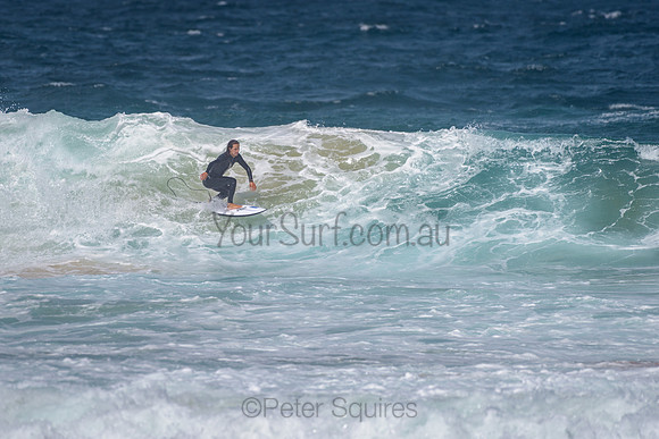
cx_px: 270
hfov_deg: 3.4
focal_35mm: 613
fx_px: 11230
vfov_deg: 2.2
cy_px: 188
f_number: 5.6
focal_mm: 500
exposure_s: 1/2000
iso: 72
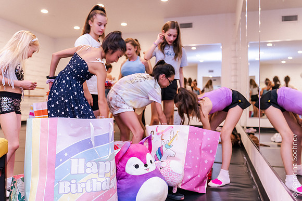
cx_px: 151
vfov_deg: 42.2
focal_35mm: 31
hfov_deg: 60.1
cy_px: 100
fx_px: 261
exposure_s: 1/125
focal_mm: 28
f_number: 2.8
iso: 1000
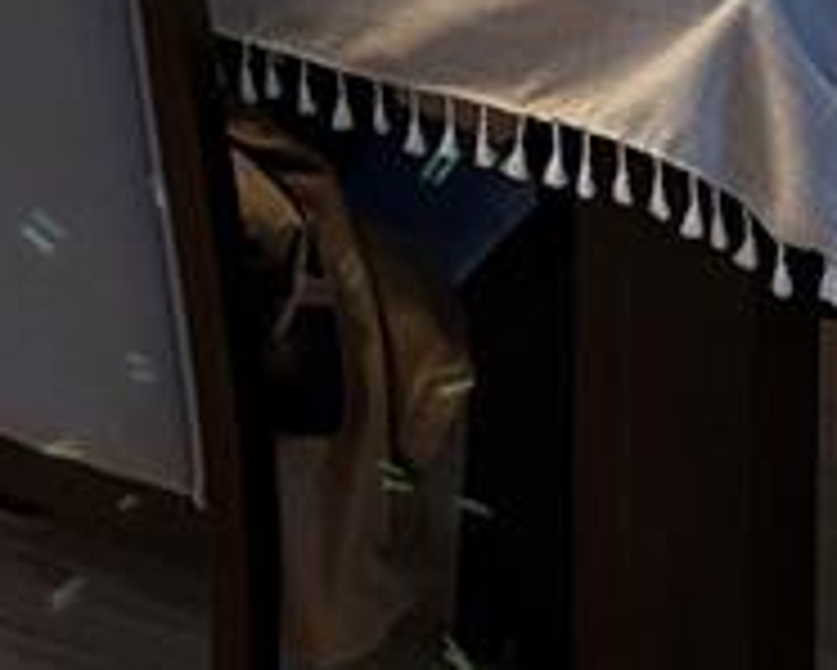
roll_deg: +1.3
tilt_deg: -6.5
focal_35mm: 129
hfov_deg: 14.3
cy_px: -980
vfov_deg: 10.3
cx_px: -234
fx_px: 3197
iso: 200
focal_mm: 6.76
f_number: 1.78
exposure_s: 1/60
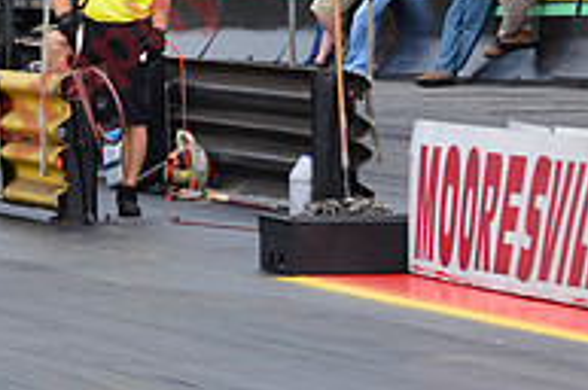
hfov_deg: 4.7
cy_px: 250
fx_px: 7191
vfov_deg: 3.1
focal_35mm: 441
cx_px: -155
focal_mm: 98
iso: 1000
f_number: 7.1
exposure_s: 1/800
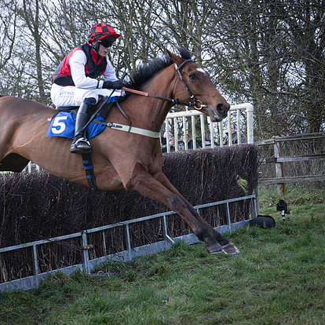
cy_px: 154
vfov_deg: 17.9
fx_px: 1030
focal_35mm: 97
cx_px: 91
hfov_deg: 17.8
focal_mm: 70
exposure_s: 1/1250
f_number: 4
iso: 800
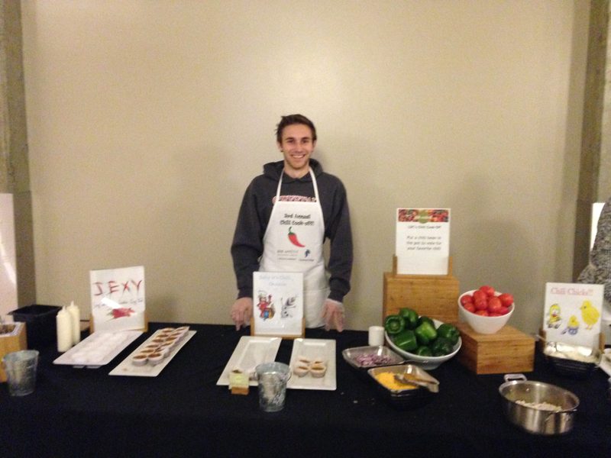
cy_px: 229
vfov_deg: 42.9
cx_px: 306
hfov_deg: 55.4
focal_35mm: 33
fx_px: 582
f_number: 2.4
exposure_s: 1/15
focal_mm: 4.12
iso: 640
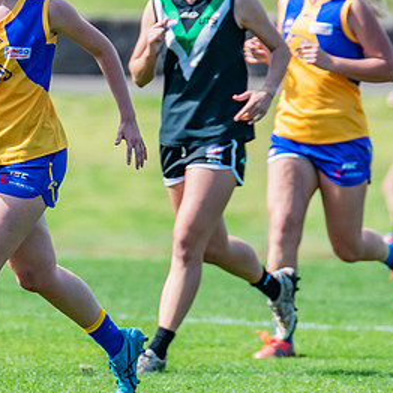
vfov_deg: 1.4
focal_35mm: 1237
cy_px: 208
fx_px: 15889
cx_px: -214
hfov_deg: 1.4
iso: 800
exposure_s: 1/1600
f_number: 7.1
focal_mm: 420
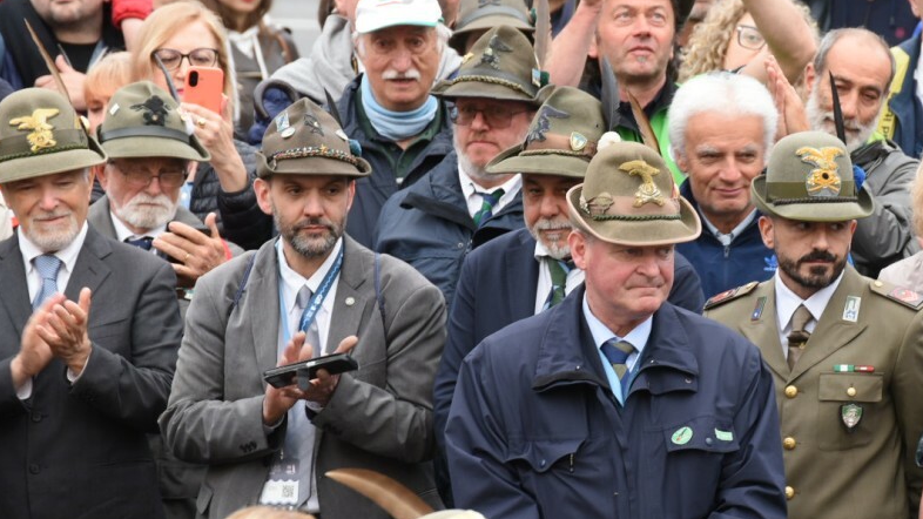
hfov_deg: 5.4
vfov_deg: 3.0
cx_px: 660
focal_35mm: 400
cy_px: 290
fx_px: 9789
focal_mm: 250
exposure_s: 1/100
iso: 800
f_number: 7.1
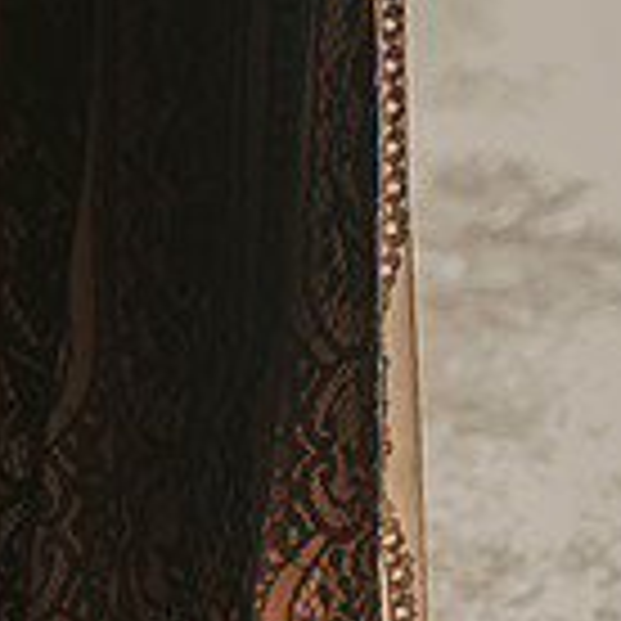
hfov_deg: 6.5
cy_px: 718
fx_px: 5439
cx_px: -94
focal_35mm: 268
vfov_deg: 6.5
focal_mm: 75
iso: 320
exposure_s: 1/1600
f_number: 2.8
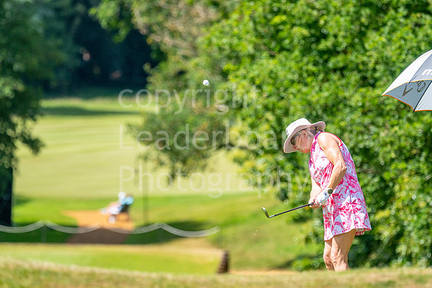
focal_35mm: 450
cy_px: 144
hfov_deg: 4.6
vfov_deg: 3.1
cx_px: 216
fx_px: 5397
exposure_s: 1/2500
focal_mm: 300
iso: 320
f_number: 5
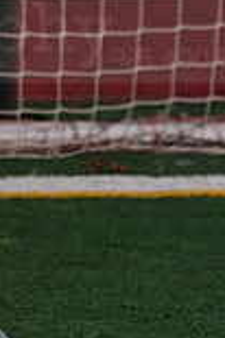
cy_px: 13
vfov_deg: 2.1
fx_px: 9019
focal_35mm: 960
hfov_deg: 1.4
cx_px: -174
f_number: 5.6
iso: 320
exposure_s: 1/200
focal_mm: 256
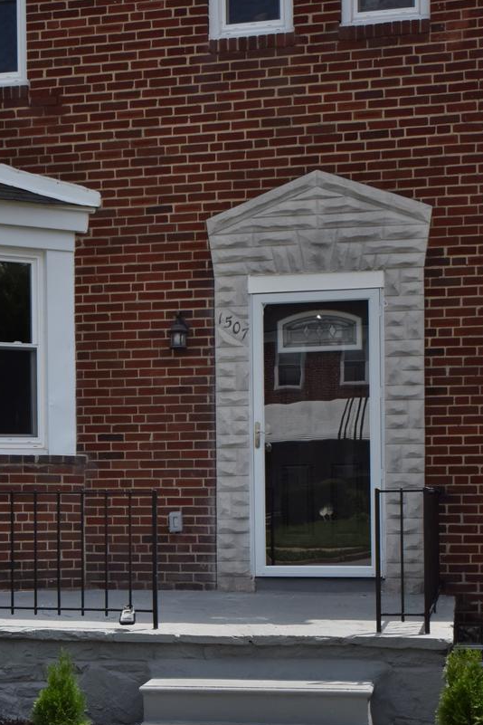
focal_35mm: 69
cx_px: 106
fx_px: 1389
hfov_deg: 19.6
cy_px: 483
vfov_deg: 29.0
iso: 400
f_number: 4.5
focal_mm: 24
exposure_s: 1/4000
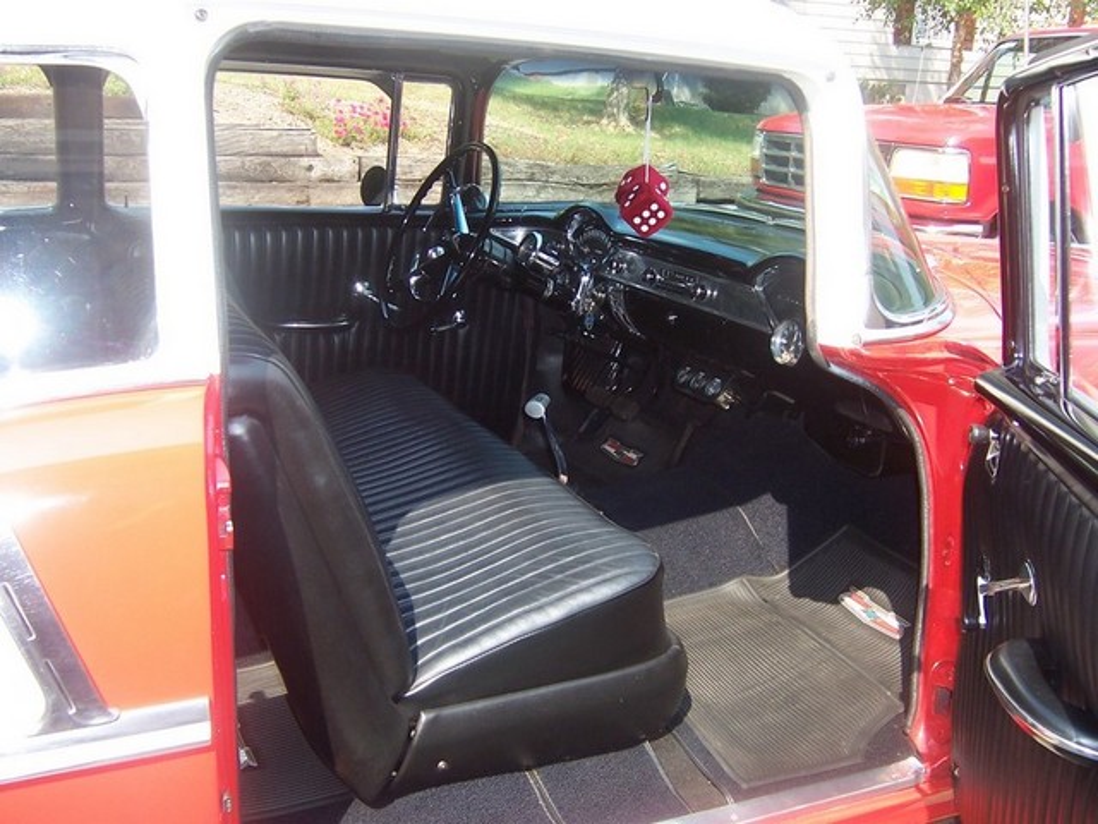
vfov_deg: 39.7
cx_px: 549
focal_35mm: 36
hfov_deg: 51.4
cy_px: 412
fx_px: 1142
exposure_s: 1/180
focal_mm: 5.6
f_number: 3.4
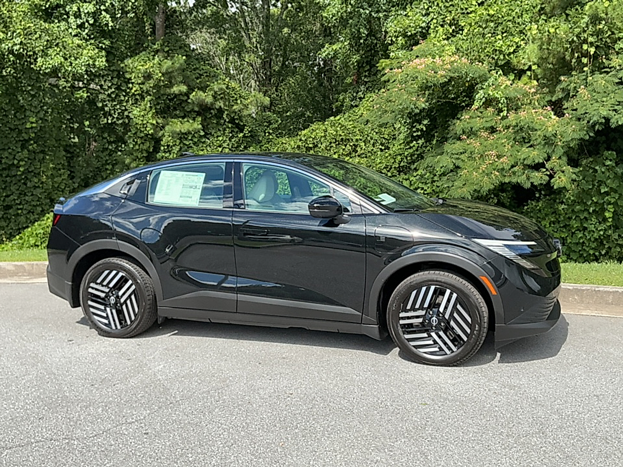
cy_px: 234
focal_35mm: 29
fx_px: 522
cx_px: 312
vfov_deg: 48.2
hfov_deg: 61.7
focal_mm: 3
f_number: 1.8
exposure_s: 1/1250
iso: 25
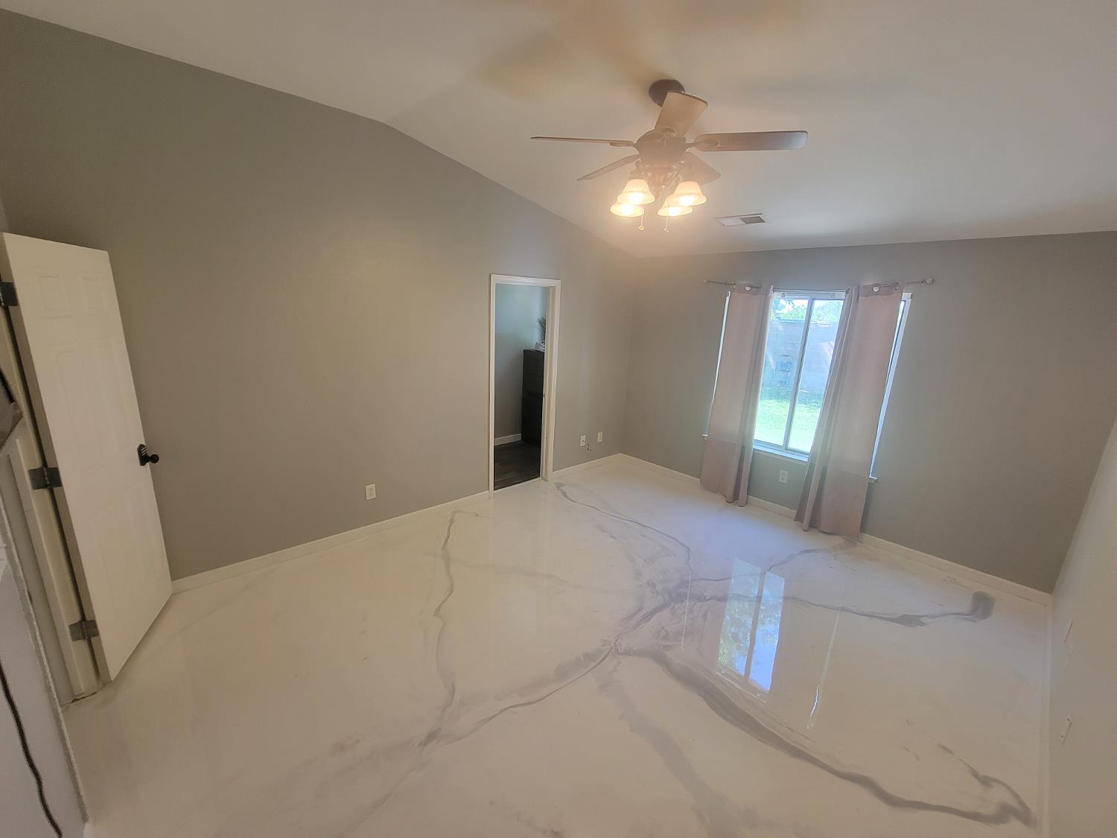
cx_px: 558
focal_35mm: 13
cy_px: 419
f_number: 2.2
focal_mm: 2.2
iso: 125
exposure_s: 1/60
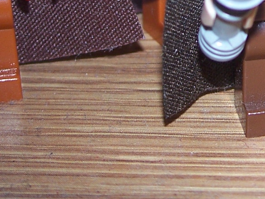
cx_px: 297
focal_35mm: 162
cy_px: -35
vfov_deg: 9.1
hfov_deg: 12.0
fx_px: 1240
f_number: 2.8
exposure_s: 1/60
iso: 80
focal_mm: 7.8
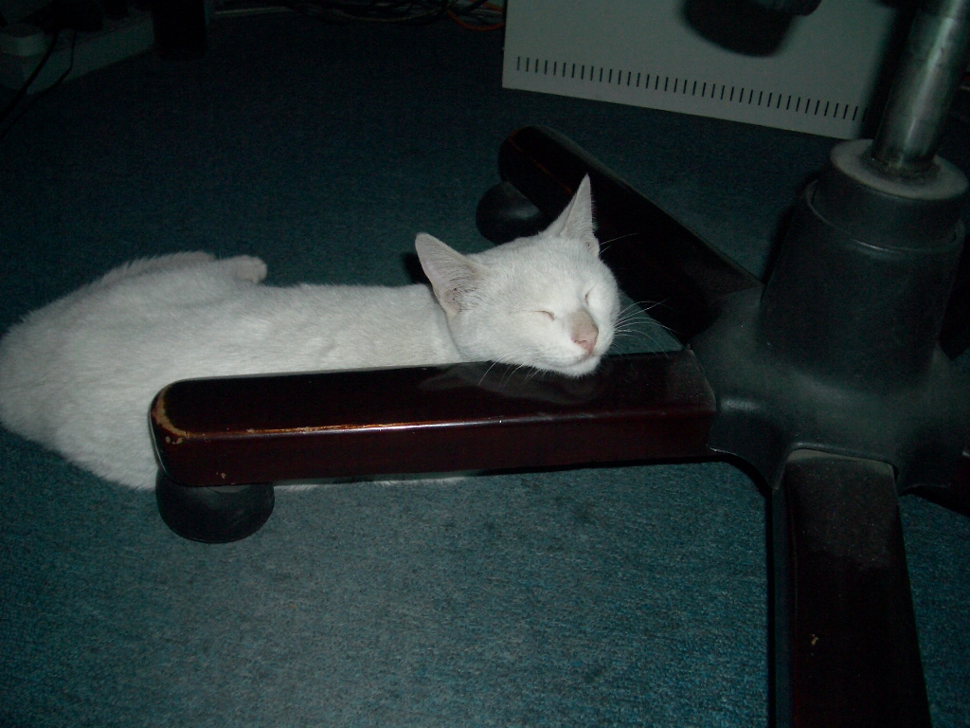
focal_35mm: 35
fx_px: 981
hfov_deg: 52.6
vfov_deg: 40.7
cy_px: 364
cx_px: 485
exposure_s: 1/60
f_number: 2.6
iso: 100
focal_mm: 5.8
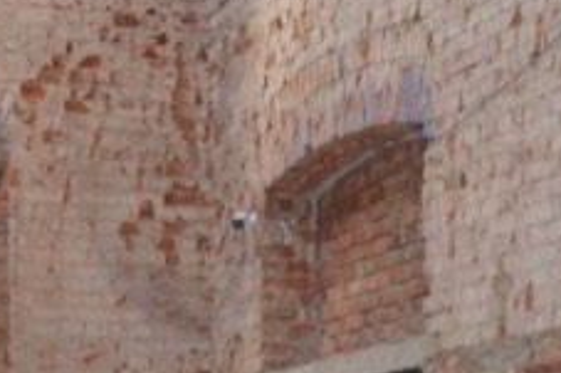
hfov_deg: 16.7
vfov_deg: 11.0
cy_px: 604
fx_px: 1853
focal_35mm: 119
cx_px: -67
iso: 900
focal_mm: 20
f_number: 3.8
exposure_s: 1/60
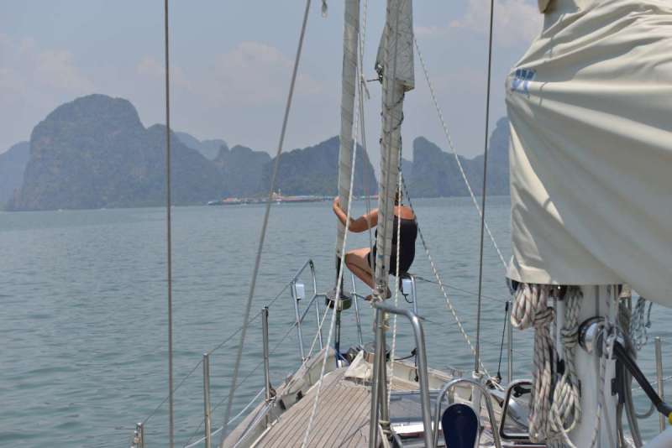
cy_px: 224
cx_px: 336
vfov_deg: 19.5
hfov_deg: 28.8
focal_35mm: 70
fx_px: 1307
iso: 100
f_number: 7.1
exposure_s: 1/200
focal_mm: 70
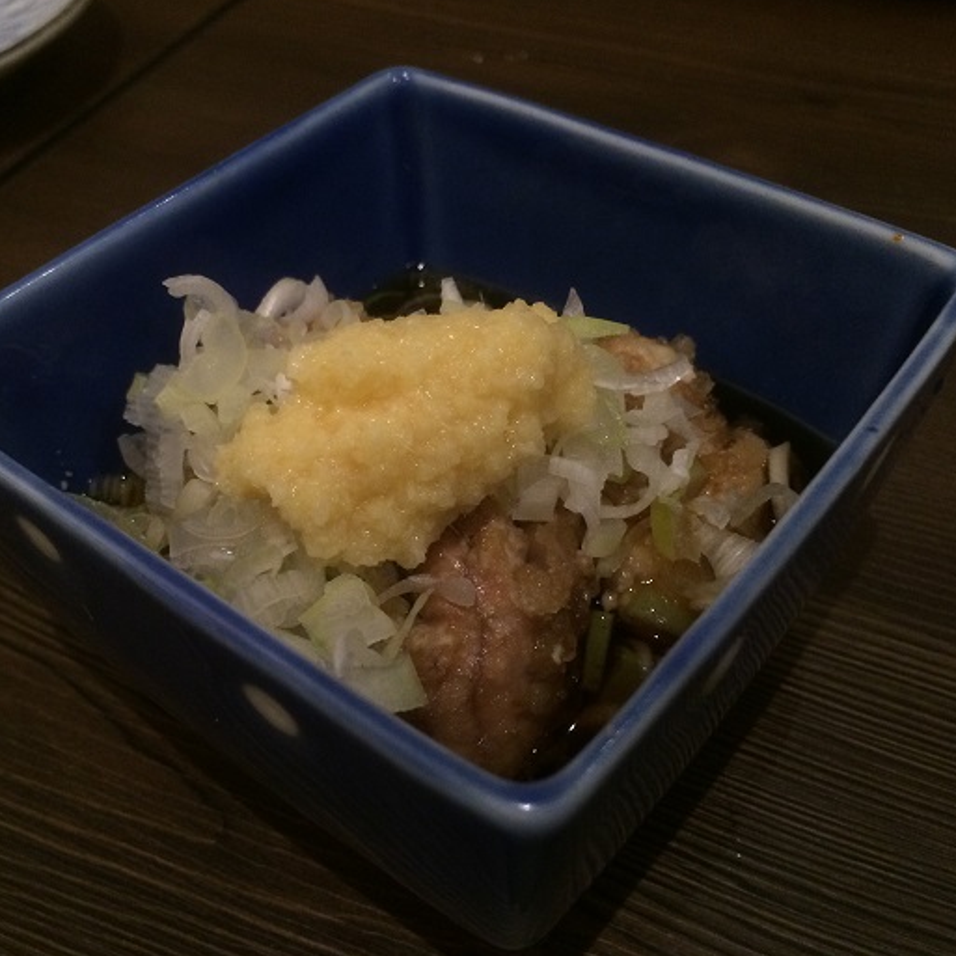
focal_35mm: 35
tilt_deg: -44.8
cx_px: 429
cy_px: 480
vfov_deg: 47.2
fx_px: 1094
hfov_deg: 47.1
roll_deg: +3.5
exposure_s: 1/33
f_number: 2.2
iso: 250
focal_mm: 4.15
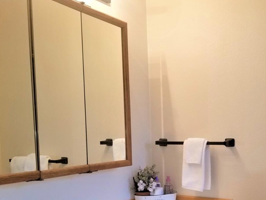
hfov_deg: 42.5
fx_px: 330
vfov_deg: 32.7
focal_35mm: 43
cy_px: 158
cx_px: 199
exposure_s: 1/120
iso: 64
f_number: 1.7
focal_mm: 4.25
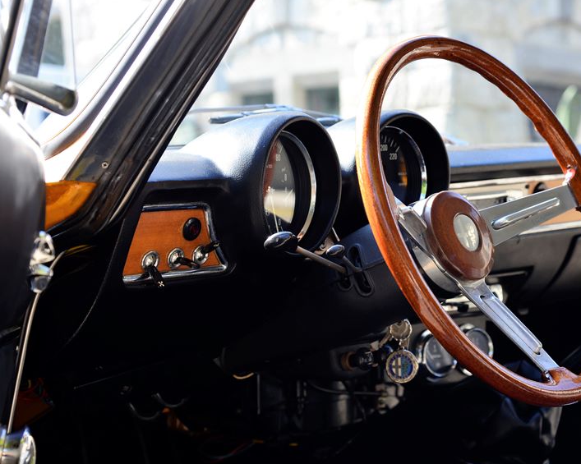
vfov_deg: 18.3
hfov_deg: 22.7
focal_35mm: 84
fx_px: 1444
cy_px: 260
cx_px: 380
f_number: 5.6
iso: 200
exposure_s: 1/100
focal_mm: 66
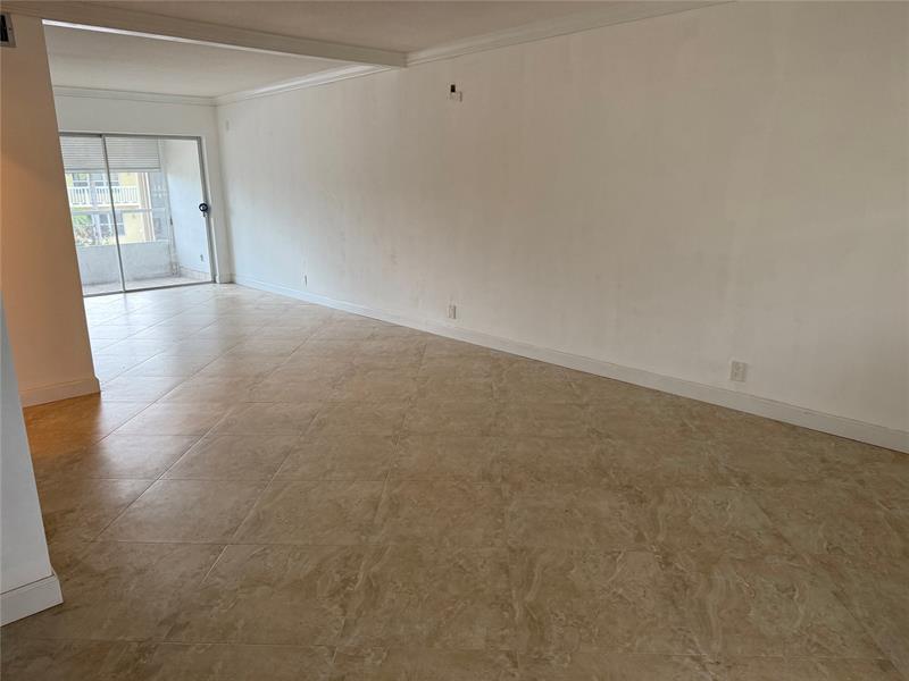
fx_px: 630
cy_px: 340
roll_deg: +0.6
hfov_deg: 71.6
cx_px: 454
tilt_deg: -13.2
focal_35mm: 24
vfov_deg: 56.8
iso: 200
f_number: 1.78
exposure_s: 1/134
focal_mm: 6.76
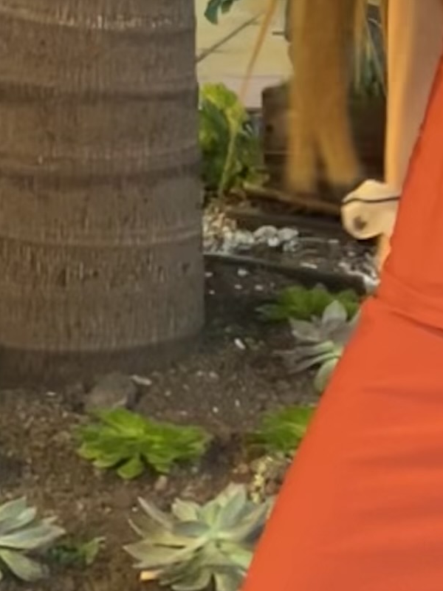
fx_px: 2235
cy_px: -355
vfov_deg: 13.9
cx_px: 607
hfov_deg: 11.0
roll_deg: -1.9
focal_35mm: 131
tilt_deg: -2.9
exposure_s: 1/8
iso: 50
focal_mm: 5.7
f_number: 1.5
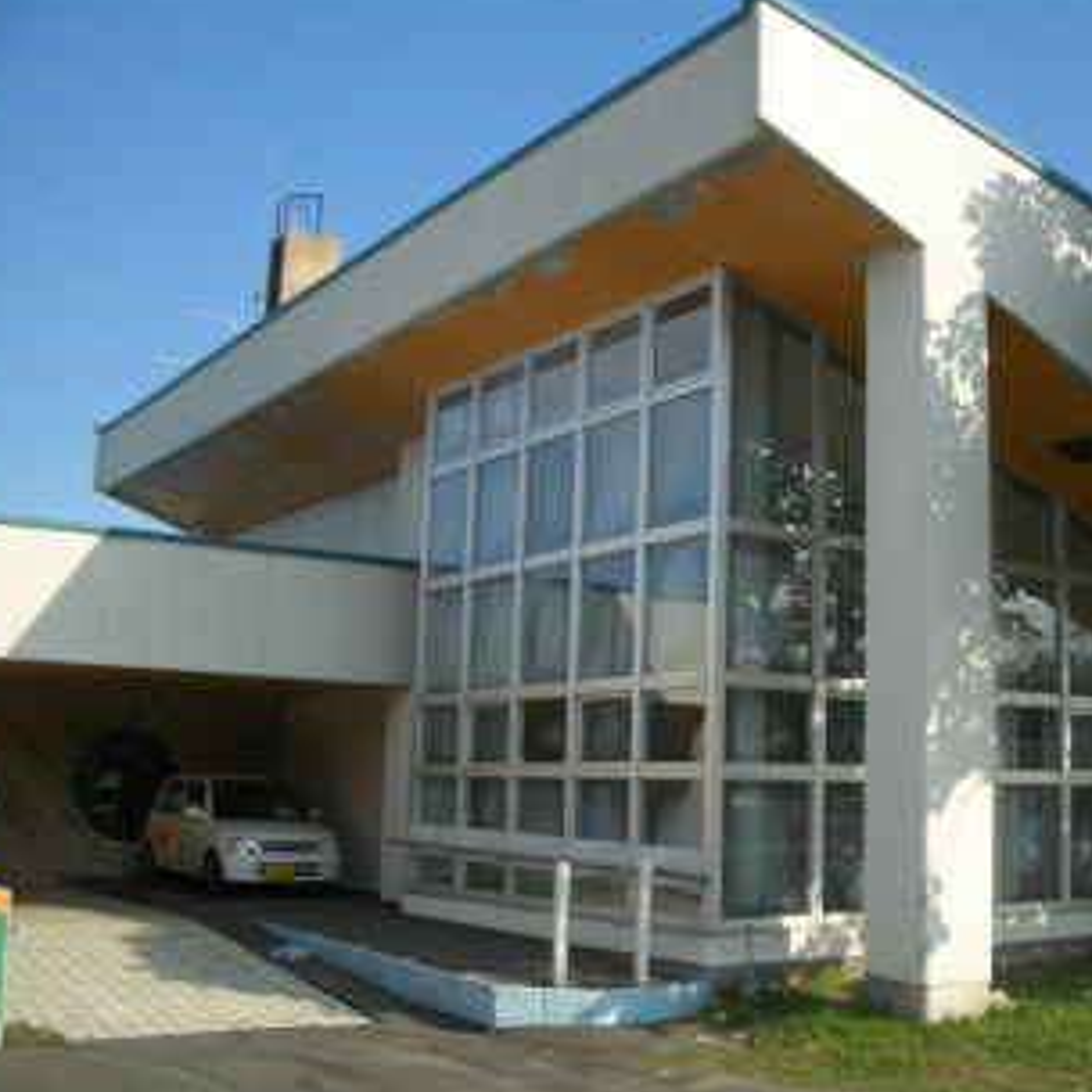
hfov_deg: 38.8
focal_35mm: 43
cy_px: 544
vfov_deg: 39.2
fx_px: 1535
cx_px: 708
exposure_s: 1/500
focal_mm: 5.8
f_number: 4.3
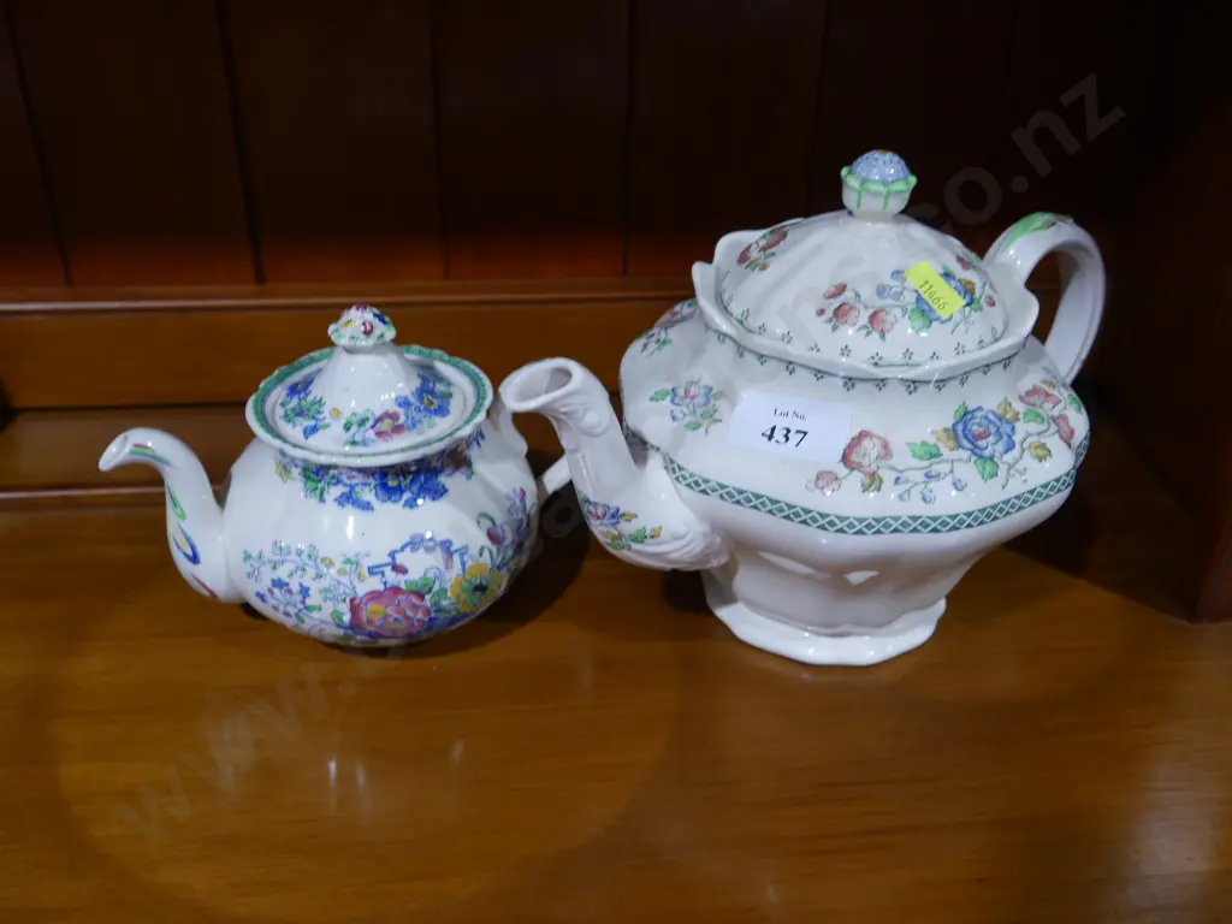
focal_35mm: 38
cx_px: 616
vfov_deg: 37.7
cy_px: 462
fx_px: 1352
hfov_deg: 49.0
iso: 400
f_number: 4.1
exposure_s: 1/60
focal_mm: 19
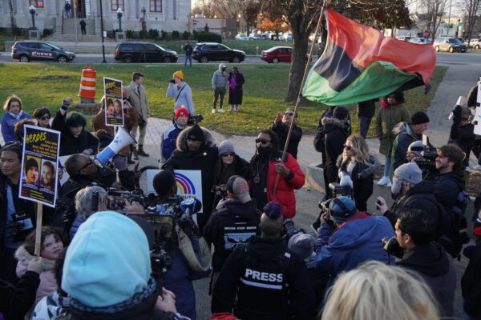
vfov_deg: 34.2
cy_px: 160
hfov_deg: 49.6
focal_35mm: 39
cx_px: 240
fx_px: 521
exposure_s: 1/1600
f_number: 4
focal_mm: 26
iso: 1600
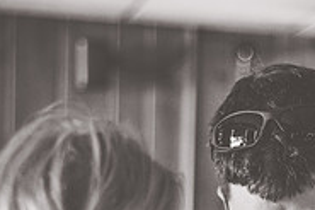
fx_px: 1373
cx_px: 324
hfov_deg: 12.9
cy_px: 274
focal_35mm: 157
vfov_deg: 8.6
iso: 800
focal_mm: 50
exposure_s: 1/125
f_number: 2
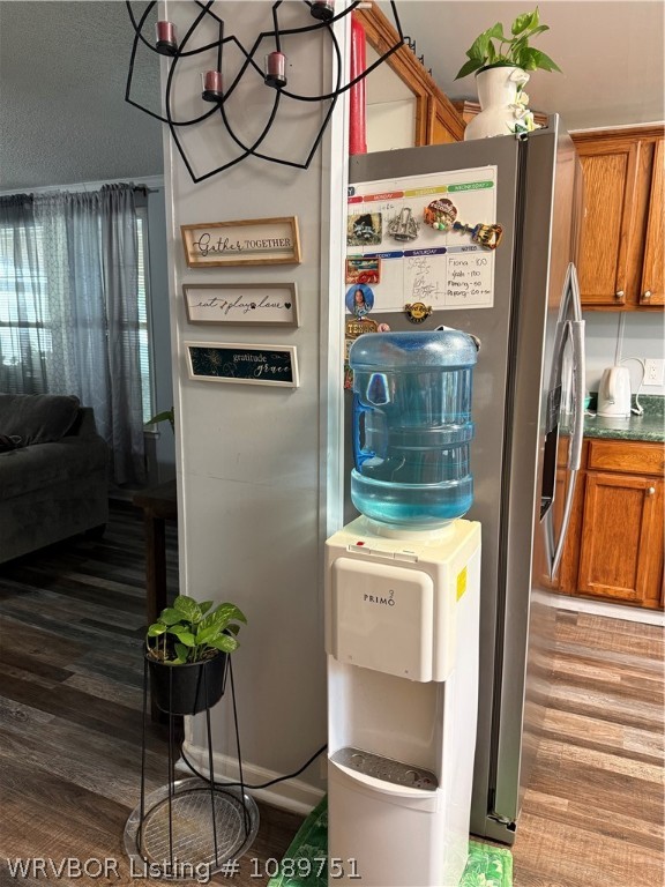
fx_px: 615
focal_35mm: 24
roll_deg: -1.5
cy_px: 444
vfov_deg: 71.6
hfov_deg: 56.8
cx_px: 332
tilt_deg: -10.6
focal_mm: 6.76
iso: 400
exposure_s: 1/60
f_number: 1.78
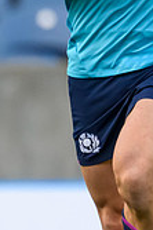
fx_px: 25711
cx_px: 131
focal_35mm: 4025
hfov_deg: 0.3
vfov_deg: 0.5
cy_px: 0
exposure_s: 1/1600
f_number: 5.6
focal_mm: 784
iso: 3200
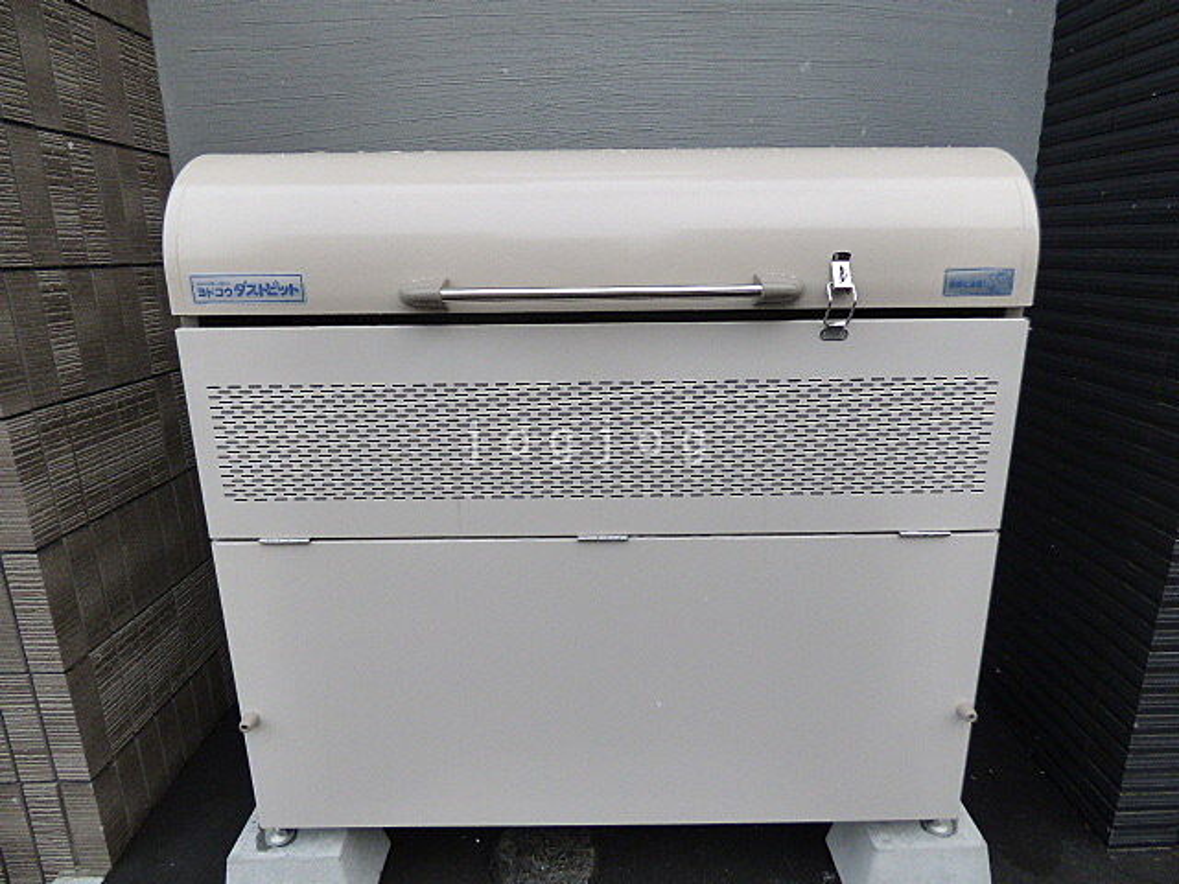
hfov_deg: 81.7
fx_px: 681
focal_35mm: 20
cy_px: 442
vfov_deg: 66.0
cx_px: 590
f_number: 2.8
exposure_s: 1/250
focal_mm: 3.58
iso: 320
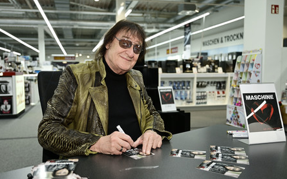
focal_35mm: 30
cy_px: 94
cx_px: 144
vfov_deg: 41.9
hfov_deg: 62.9
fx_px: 235
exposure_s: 1/200
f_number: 2.8
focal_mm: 29
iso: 320
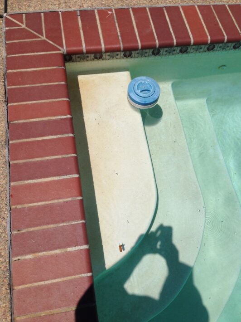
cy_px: 161
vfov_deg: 55.4
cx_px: 120
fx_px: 307
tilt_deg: -61.1
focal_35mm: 33
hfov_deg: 42.9
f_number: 2.4
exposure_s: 1/3876
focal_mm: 4.12
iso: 50
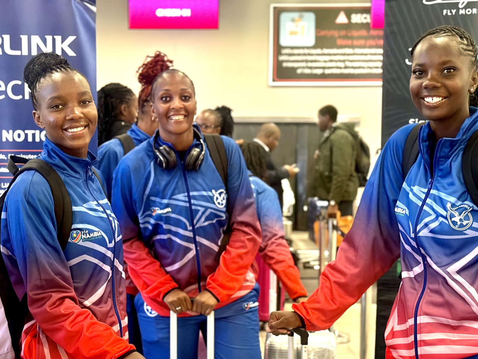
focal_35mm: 75
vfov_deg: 19.6
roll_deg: +0.0
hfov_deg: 25.9
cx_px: 189
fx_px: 1036
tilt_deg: -4.2
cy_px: 220
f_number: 1.78
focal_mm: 6.86
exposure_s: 1/50
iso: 320
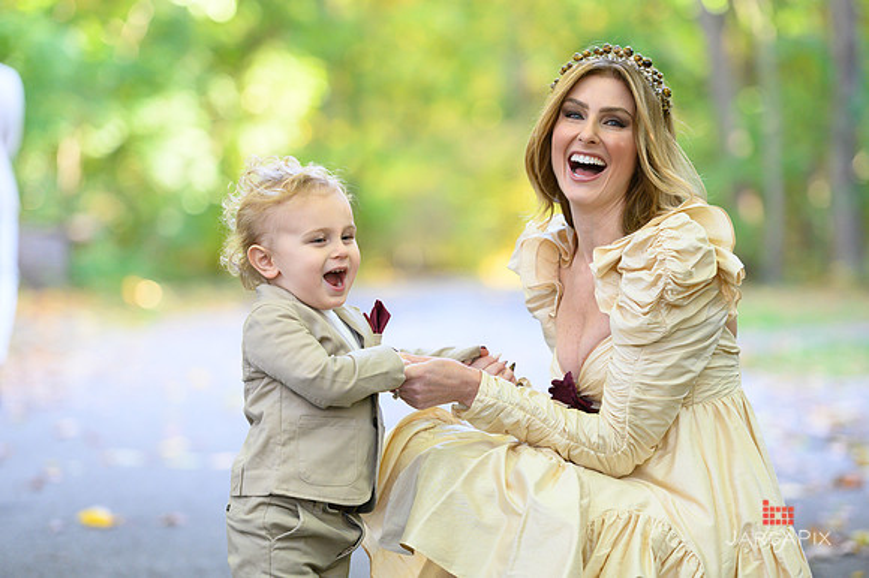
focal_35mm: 145
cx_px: 434
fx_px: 3498
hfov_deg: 14.2
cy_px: 289
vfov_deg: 9.5
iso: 1600
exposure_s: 1/200
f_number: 3.2
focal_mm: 145
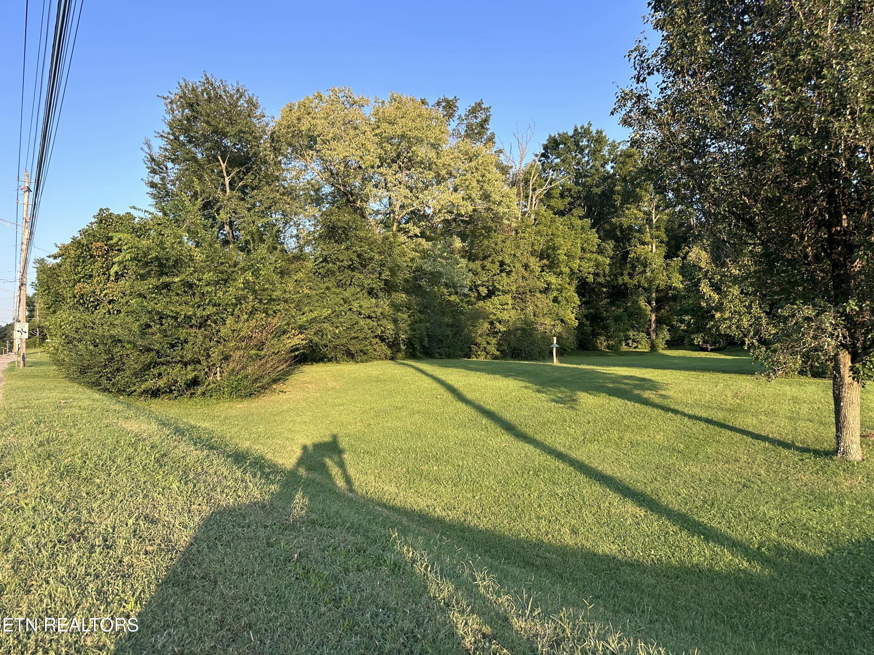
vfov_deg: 56.8
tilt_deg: +4.4
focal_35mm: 24
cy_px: 328
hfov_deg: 71.6
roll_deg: +0.7
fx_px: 606
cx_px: 437
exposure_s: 1/718
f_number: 1.78
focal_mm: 6.86
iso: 80
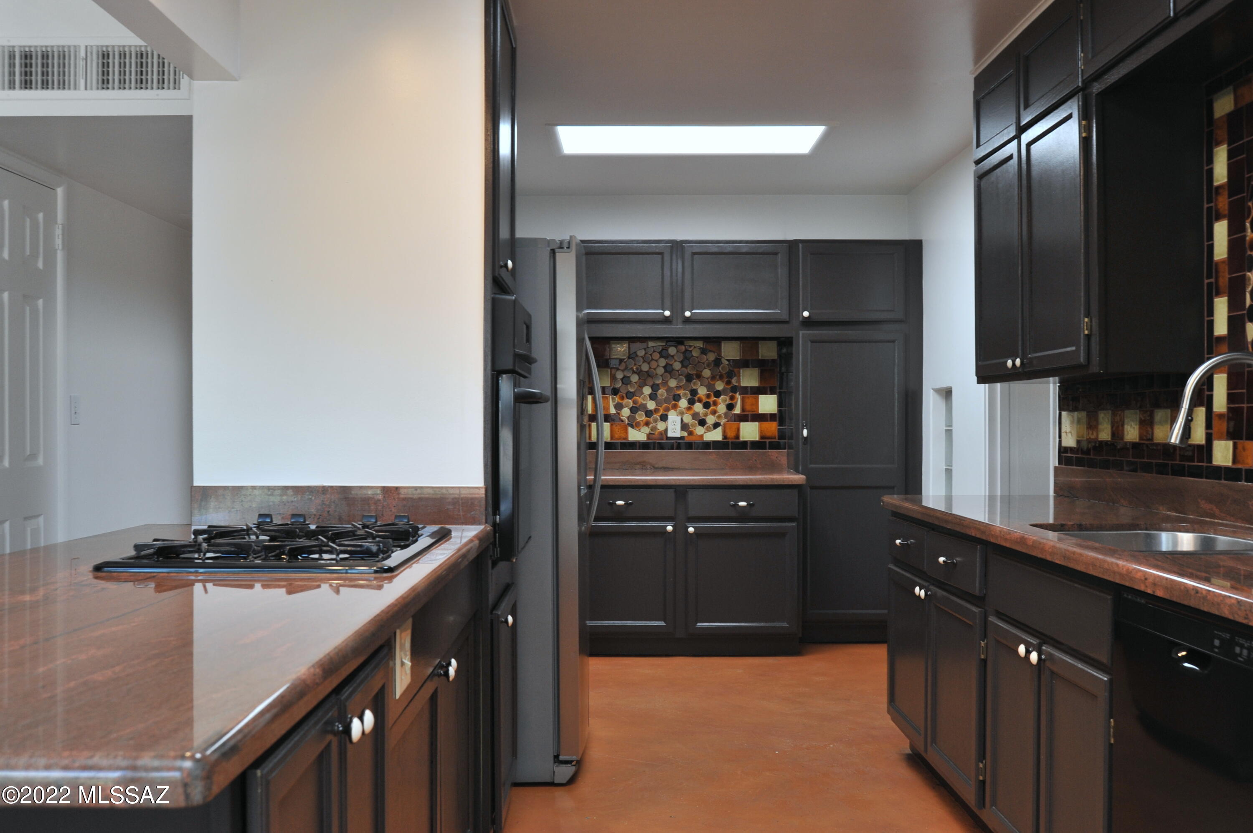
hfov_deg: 54.5
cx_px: 626
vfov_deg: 37.8
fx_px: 1217
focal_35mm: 35
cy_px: 416
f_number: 9
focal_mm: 35
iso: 640
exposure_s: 1/40
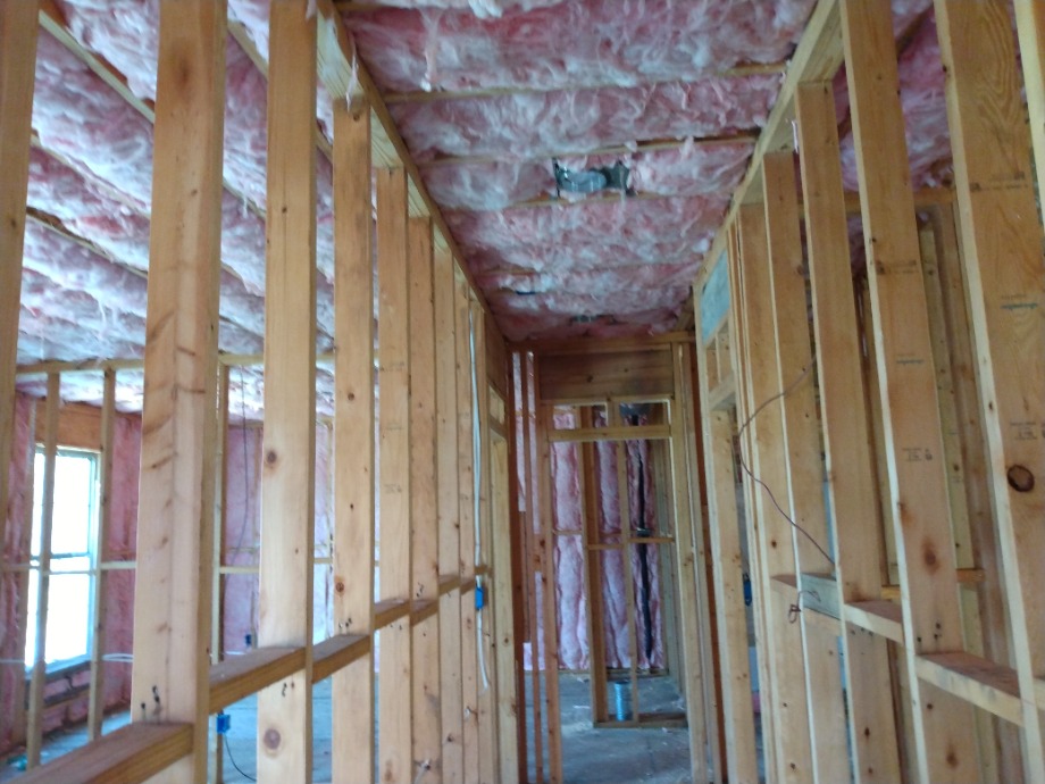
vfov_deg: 66.0
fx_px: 604
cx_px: 522
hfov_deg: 81.7
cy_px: 392
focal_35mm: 20
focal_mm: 3.54
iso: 516
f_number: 2
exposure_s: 1/30
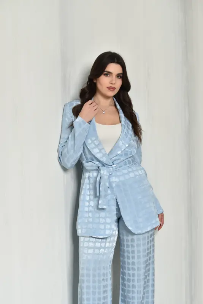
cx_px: 102
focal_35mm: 52
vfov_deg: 37.8
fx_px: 444
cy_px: 152
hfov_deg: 25.8
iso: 125
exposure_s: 1/200
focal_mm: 35
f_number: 4
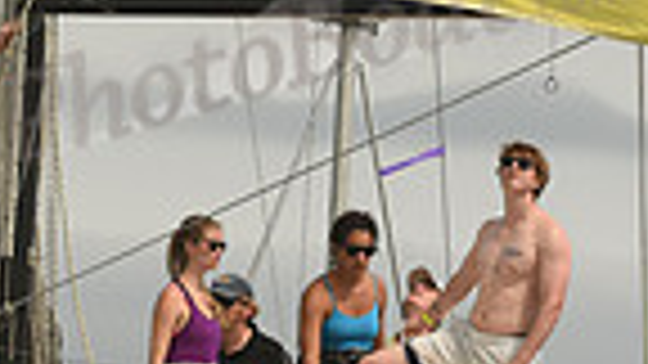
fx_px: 14519
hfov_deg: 2.6
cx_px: -230
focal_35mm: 845
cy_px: 344
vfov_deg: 1.4
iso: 250
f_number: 6.3
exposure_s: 1/1000
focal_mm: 200
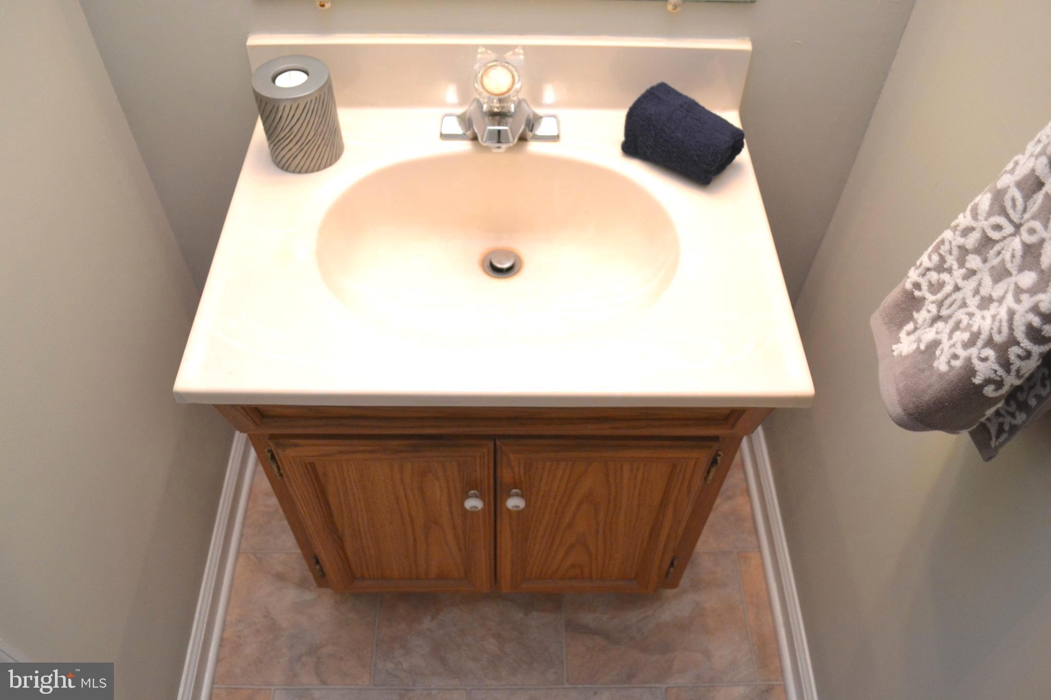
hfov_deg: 67.4
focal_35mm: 27
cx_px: 526
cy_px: 350
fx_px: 788
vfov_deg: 47.9
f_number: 3.5
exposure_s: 1/60
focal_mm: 18
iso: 1250
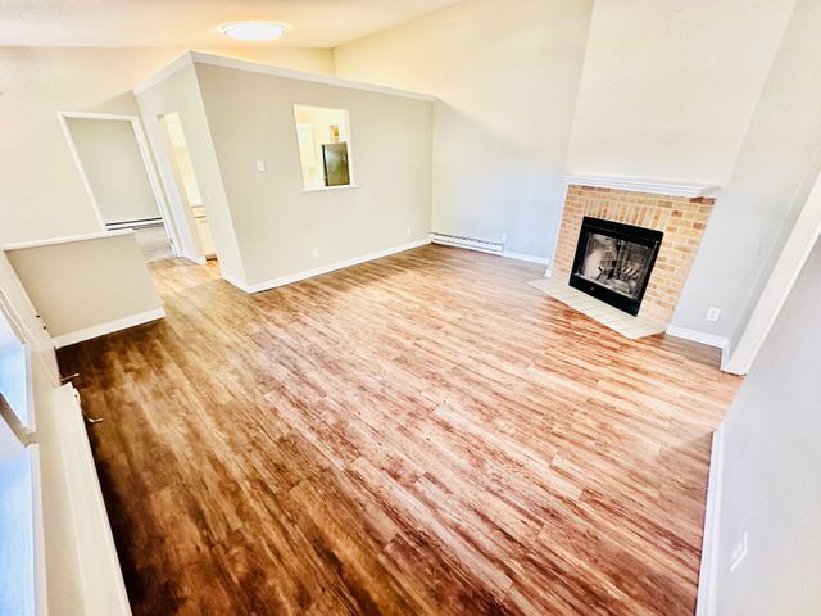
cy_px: 308
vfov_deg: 85.7
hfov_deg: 102.1
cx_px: 410
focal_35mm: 14
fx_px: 332
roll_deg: +0.5
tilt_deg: -25.9
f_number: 2.2
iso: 800
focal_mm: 2.22
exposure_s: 1/60
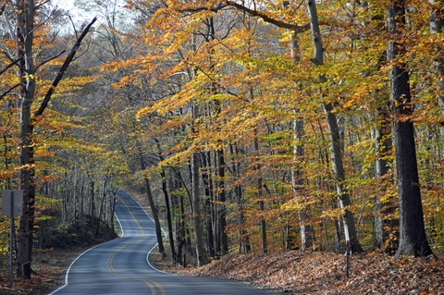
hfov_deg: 24.6
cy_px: 148
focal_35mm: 82
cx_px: 222
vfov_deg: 16.5
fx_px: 1016
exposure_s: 1/125
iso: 280
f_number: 5.6
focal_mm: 55
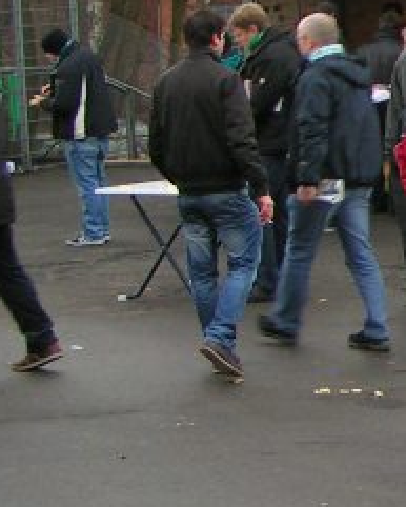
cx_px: 816
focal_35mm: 123
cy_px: 120
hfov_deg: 11.3
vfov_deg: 15.6
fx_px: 1846
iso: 50
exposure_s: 1/50
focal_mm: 5.8
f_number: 3.2
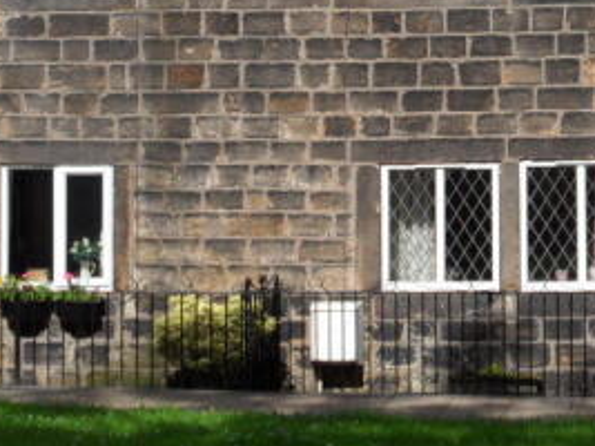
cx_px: 509
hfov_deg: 14.9
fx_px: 2251
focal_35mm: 131
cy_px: 10
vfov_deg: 11.2
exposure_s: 1/750
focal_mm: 10.3
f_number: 4
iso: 80
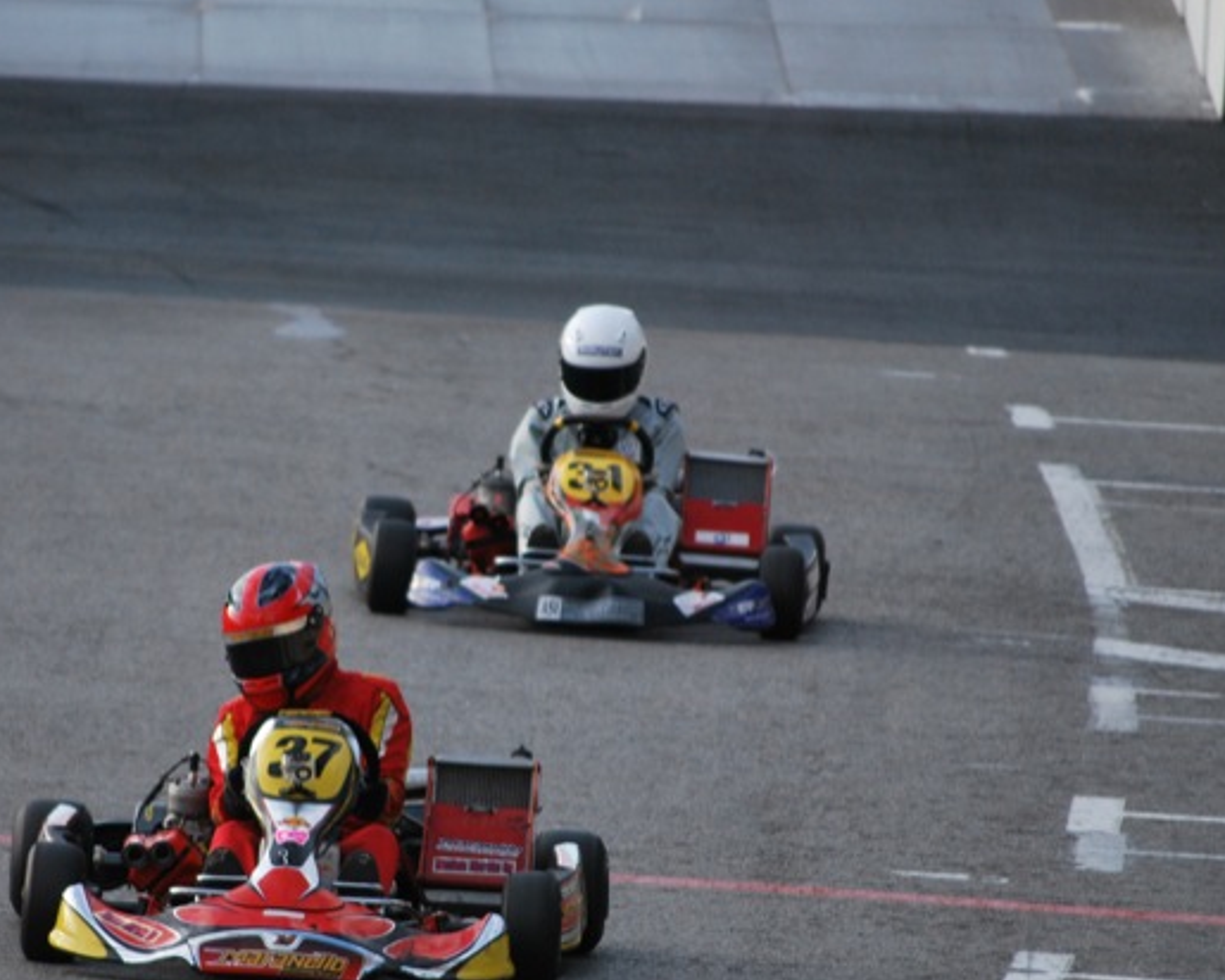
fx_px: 20303
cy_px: 622
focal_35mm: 560
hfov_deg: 3.5
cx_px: 447
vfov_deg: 2.8
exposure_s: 1/500
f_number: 5.6
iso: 320
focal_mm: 200
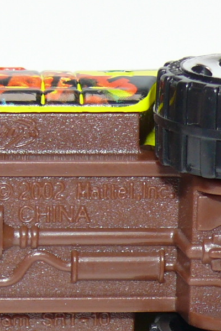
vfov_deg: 7.2
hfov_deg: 4.8
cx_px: 46
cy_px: 219
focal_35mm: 286
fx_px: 2630
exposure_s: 1/30
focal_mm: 13.5
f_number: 4
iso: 100
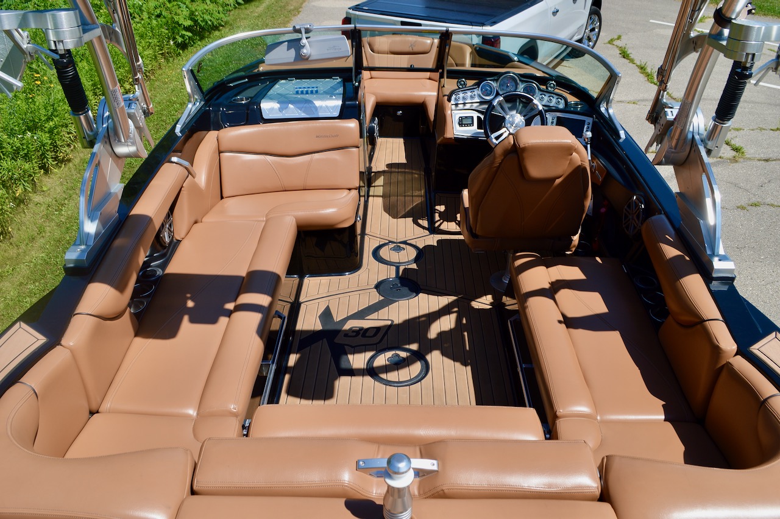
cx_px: 390
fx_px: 715
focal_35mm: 33
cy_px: 260
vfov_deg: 39.9
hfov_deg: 57.2
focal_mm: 22
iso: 100
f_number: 9
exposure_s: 1/320
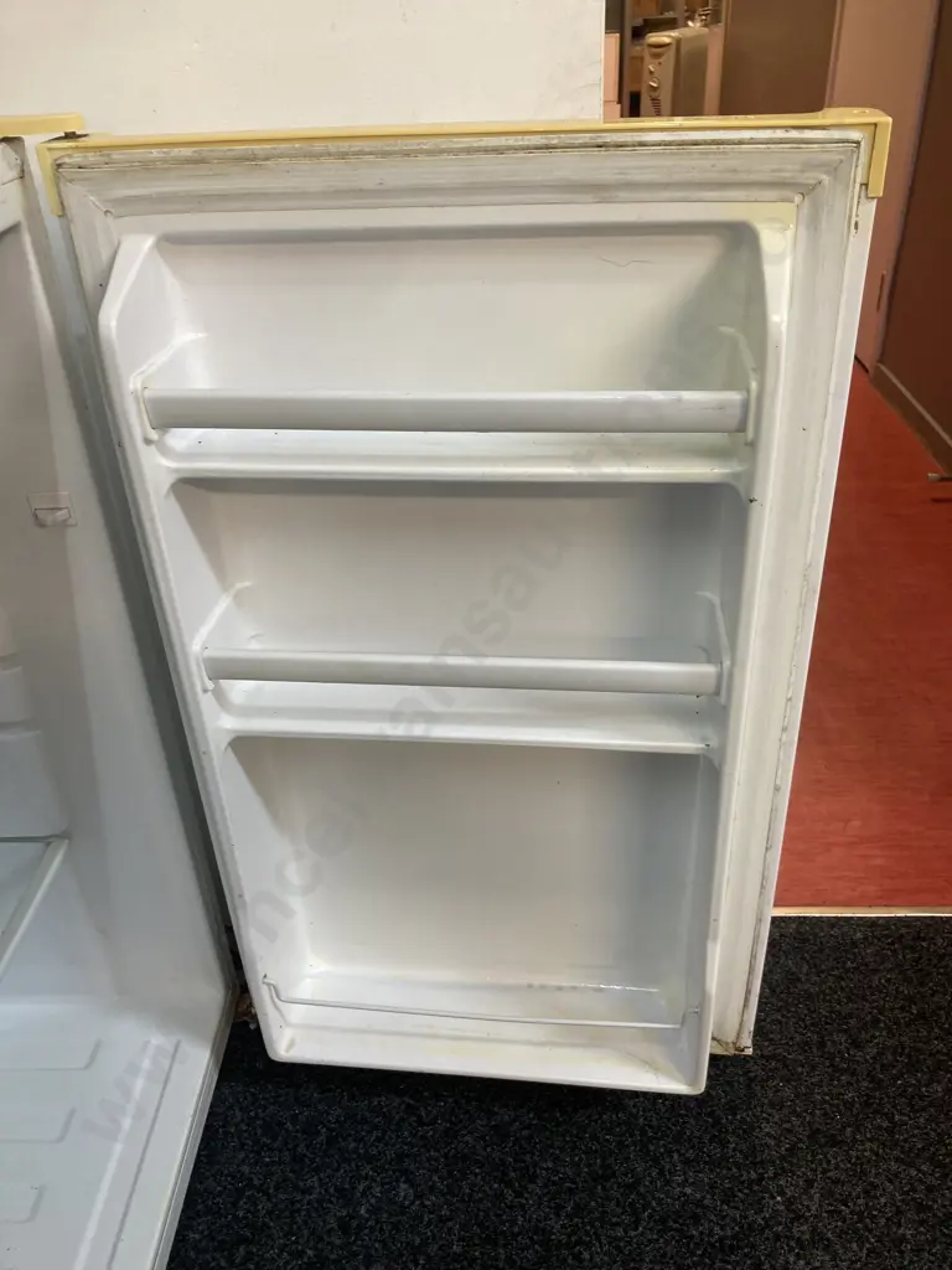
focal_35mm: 28
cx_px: 476
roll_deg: +1.4
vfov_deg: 63.4
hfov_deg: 49.7
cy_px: 635
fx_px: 1027
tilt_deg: -30.5
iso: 100
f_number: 1.8
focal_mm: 3.99
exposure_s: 1/50
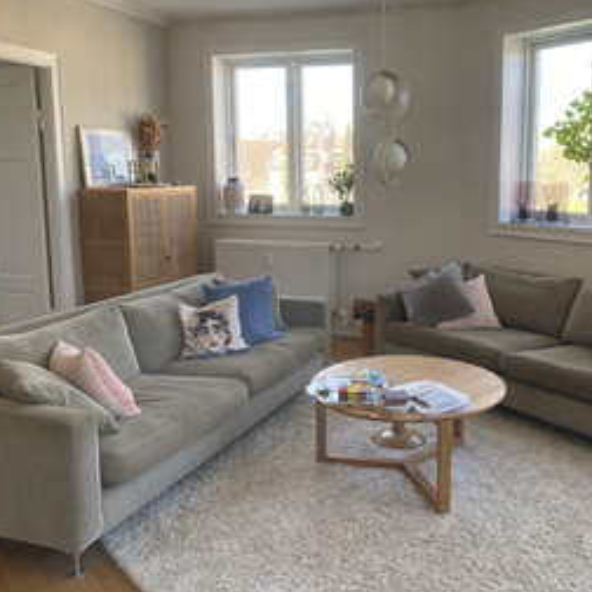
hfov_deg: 48.0
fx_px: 658
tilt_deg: -8.6
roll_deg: +0.9
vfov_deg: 48.4
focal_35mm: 34
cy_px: 265
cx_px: 372
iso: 64
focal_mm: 4.25
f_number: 1.8
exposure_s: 1/121
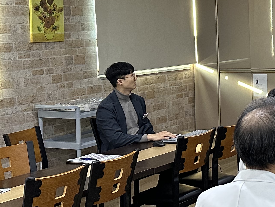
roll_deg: +1.6
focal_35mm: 76
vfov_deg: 19.2
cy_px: 41
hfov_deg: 21.8
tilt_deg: -1.3
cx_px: 399
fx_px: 604
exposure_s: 1/60
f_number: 1.78
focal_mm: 6.86
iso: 250
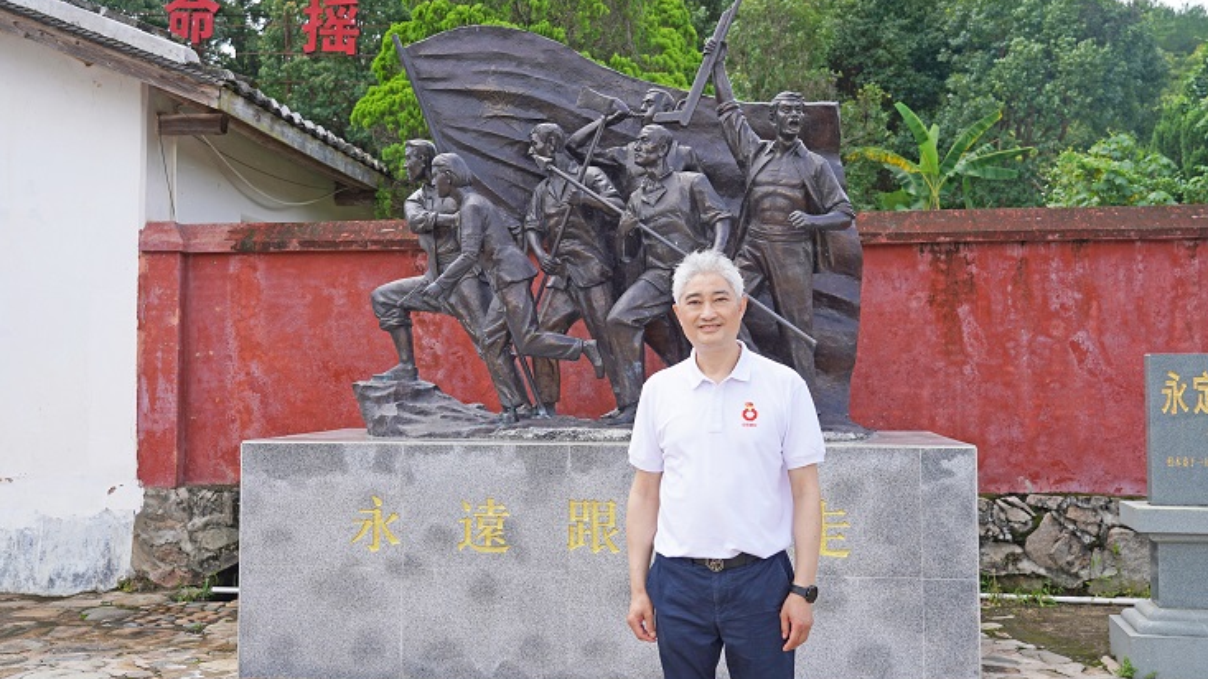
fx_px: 1281
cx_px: 577
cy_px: 316
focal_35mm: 40
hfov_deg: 50.5
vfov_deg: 29.7
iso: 100
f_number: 4.5
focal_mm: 35
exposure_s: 1/400
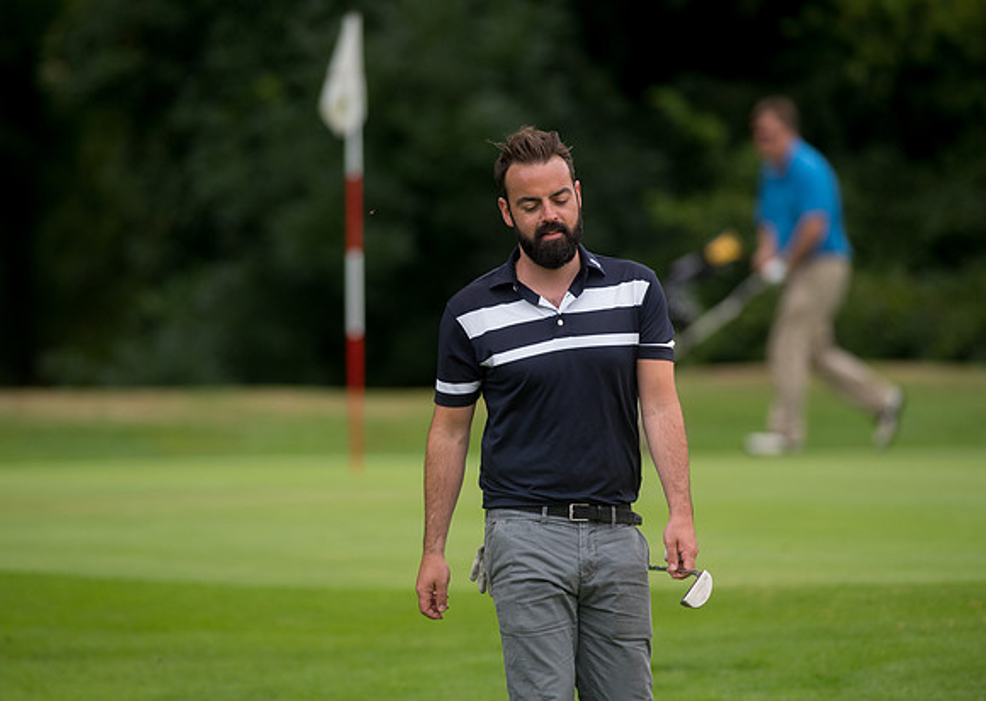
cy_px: 345
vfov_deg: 4.2
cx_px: 458
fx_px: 9527
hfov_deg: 5.9
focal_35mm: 341
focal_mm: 300
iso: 800
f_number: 4
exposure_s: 1/3200
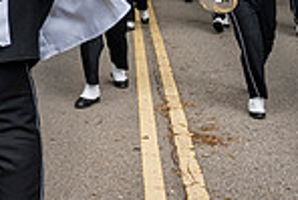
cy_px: -110
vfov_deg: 13.6
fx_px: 779
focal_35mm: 94
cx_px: -107
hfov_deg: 19.7
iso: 500
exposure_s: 1/1000
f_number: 4
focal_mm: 24
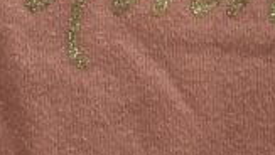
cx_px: 204
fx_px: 898
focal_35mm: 123
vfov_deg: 7.3
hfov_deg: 17.3
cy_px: -455
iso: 100
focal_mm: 5.54
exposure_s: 1/100
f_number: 1.8
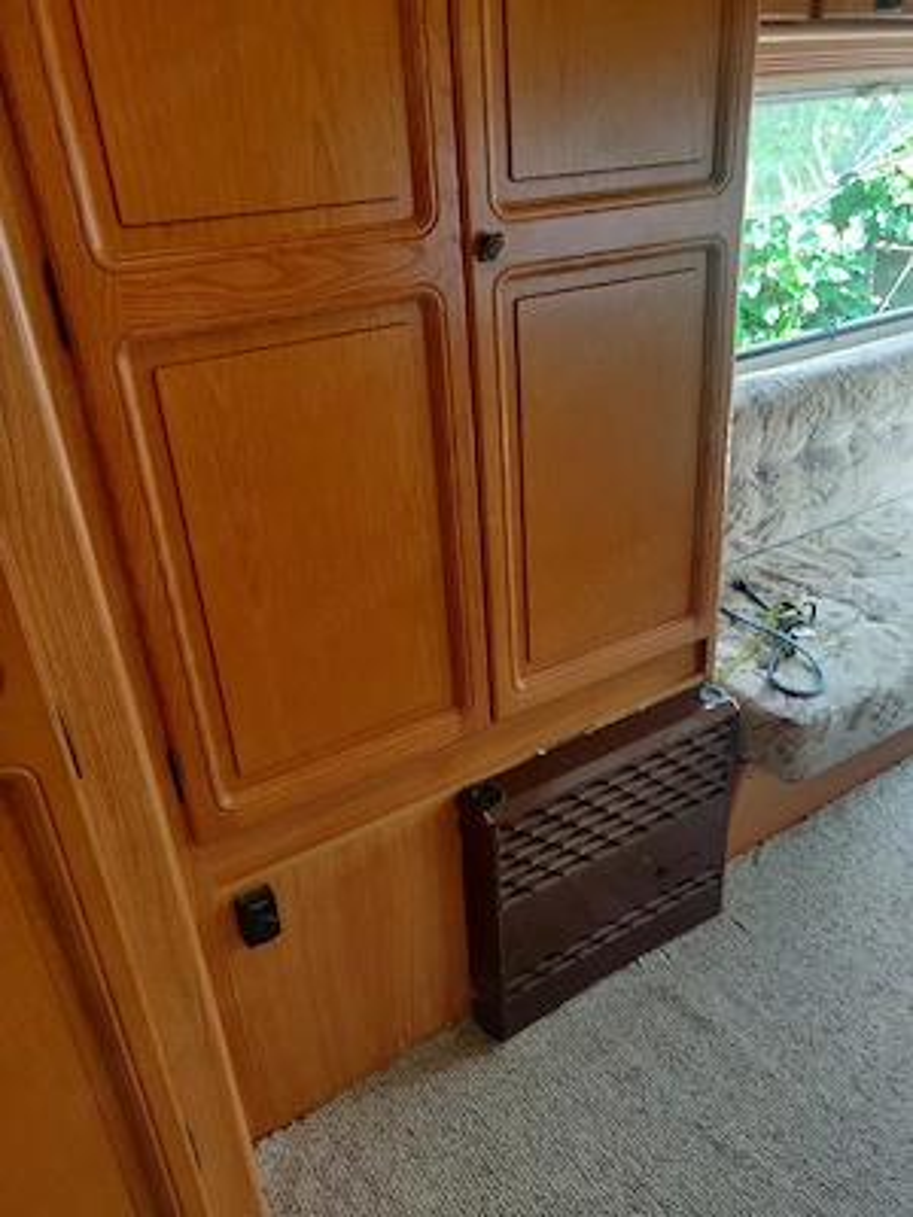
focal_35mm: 25
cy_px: 608
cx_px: 456
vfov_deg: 69.4
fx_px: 879
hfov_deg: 54.9
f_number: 1.7
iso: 400
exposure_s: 1/50
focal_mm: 4.25
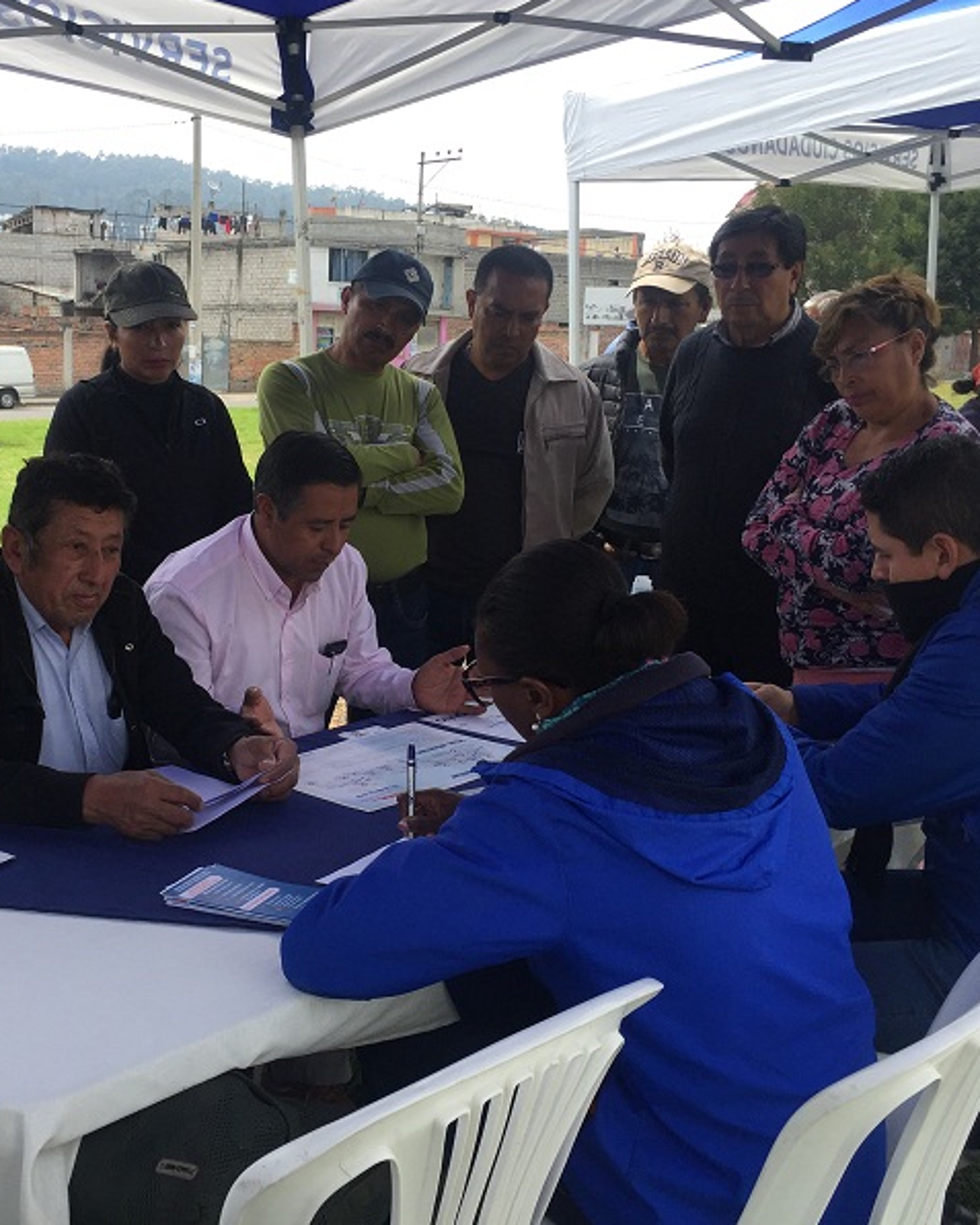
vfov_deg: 47.9
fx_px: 1377
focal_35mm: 38
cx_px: 333
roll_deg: -1.9
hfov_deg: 38.8
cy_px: 610
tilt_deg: -7.9
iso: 32
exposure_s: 1/842
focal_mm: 4.15
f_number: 2.2
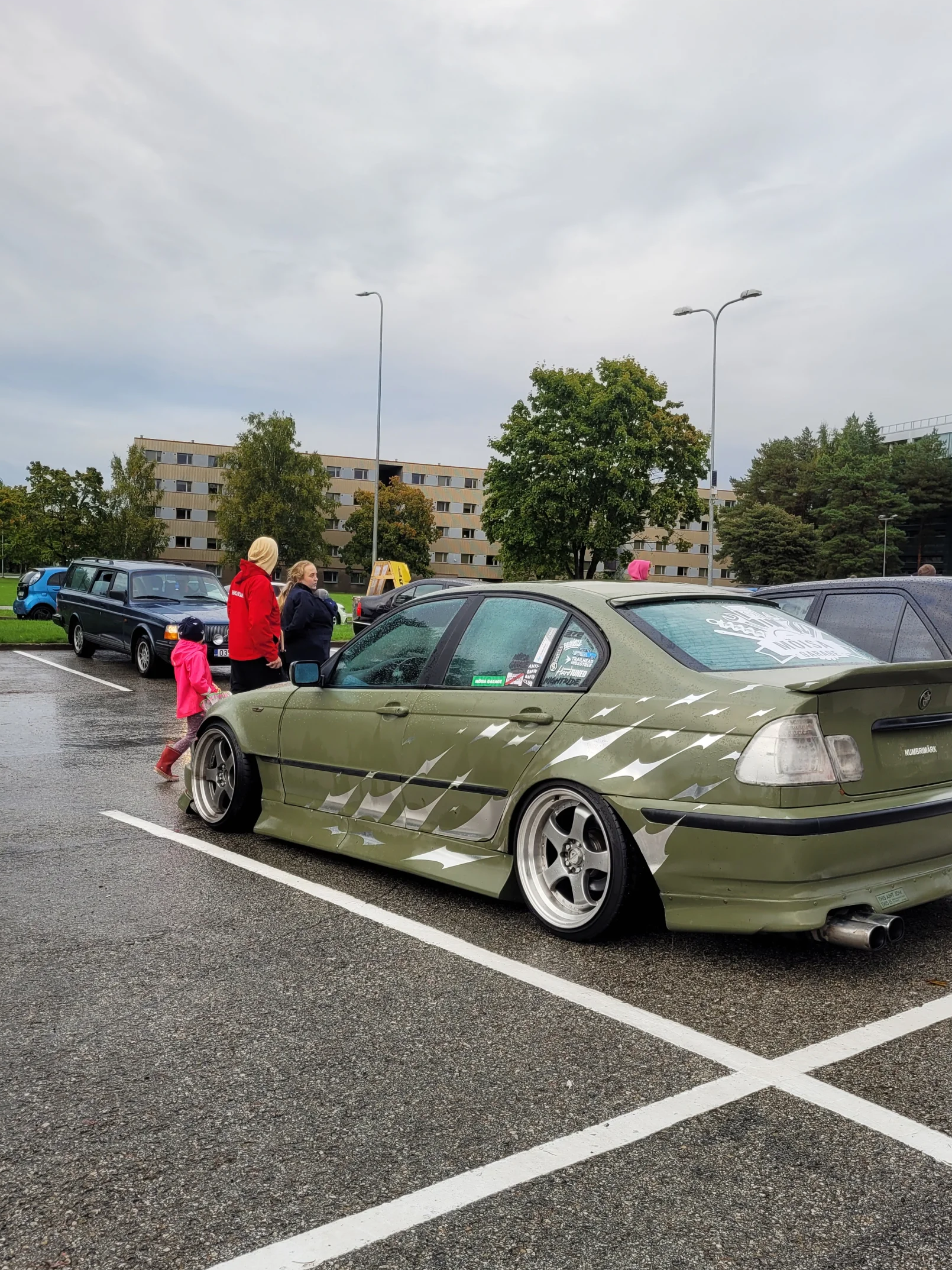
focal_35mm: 31
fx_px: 1137
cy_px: 692
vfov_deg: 58.3
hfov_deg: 45.3
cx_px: 553
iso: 40
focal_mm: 5.4
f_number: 1.8
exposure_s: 1/307
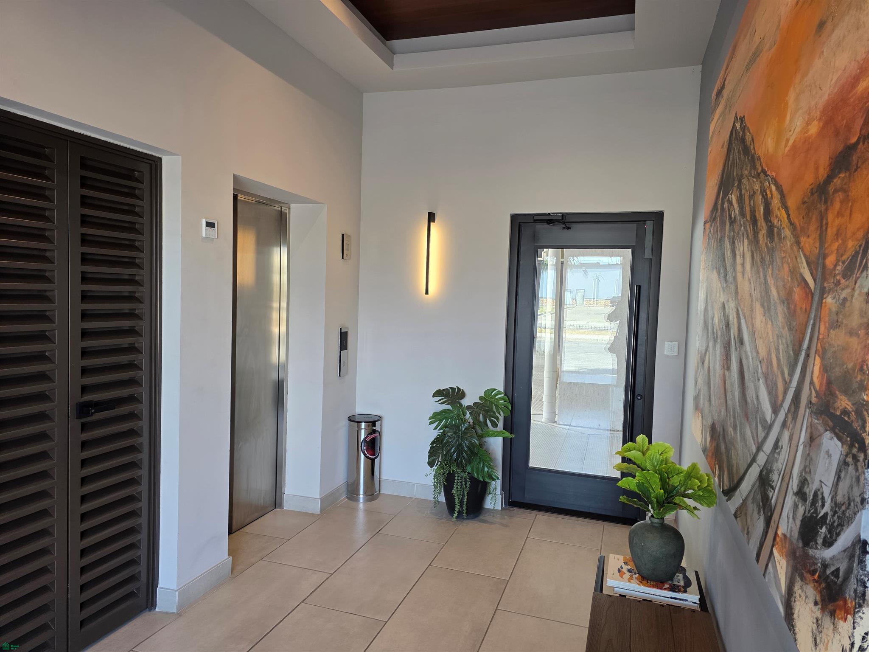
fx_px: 577
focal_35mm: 23
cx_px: 434
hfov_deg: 73.9
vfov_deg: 58.9
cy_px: 326
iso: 125
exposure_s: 1/180
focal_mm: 6.3
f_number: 1.7
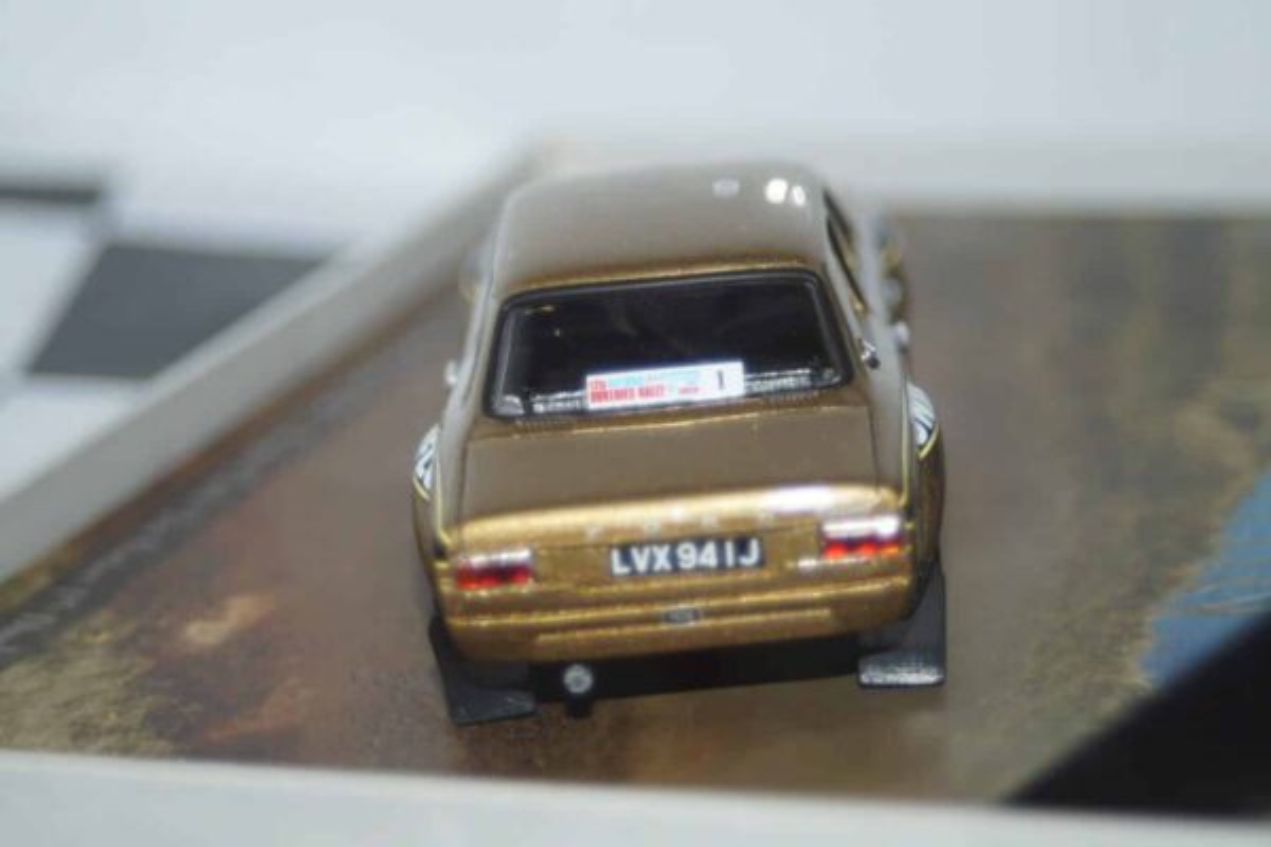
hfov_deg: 17.1
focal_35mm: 120
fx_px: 4236
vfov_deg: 11.4
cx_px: 636
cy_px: 424
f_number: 5.6
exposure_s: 1/60
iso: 250
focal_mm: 80
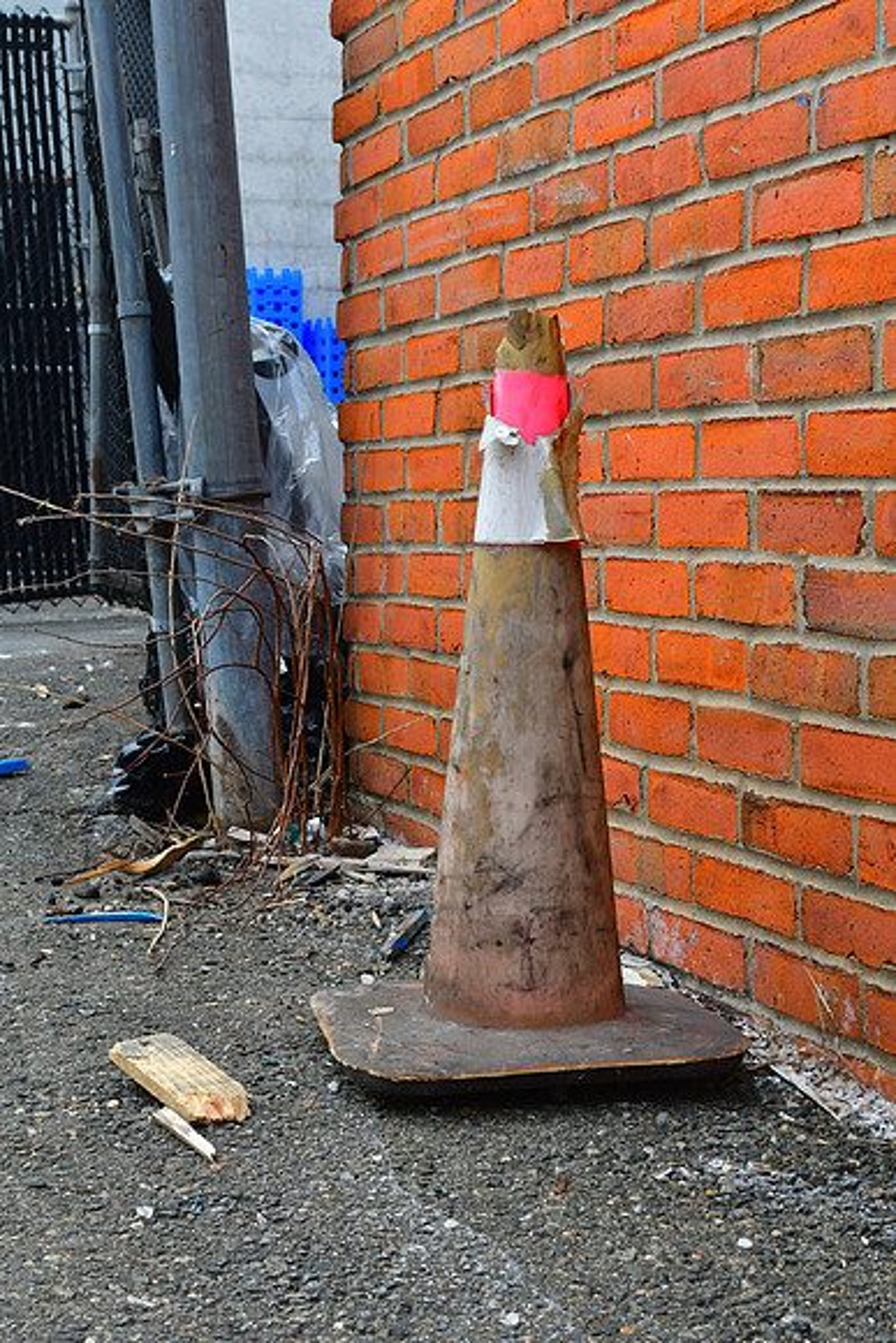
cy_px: 672
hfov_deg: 21.6
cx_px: 448
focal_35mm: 63
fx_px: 2350
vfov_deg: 31.9
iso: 900
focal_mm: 42
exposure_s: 1/60
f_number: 11
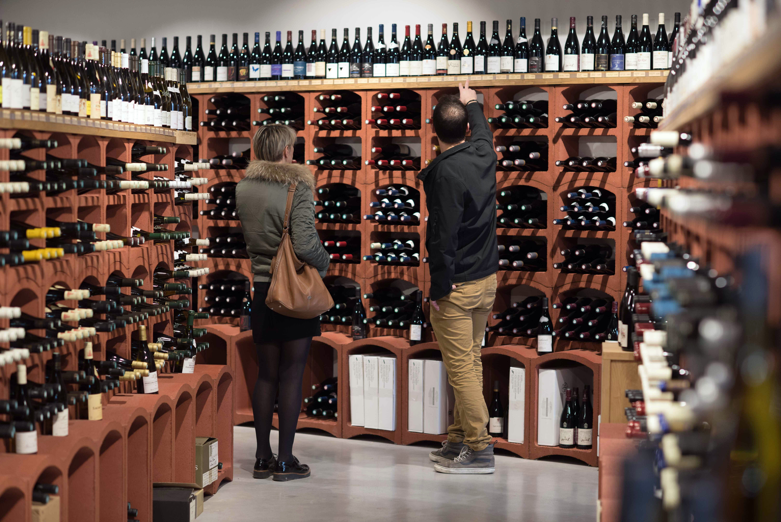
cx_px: 390
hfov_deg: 23.9
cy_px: 261
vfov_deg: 16.1
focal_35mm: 85
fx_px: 1845
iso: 800
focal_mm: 85
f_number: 2.8
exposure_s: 1/160
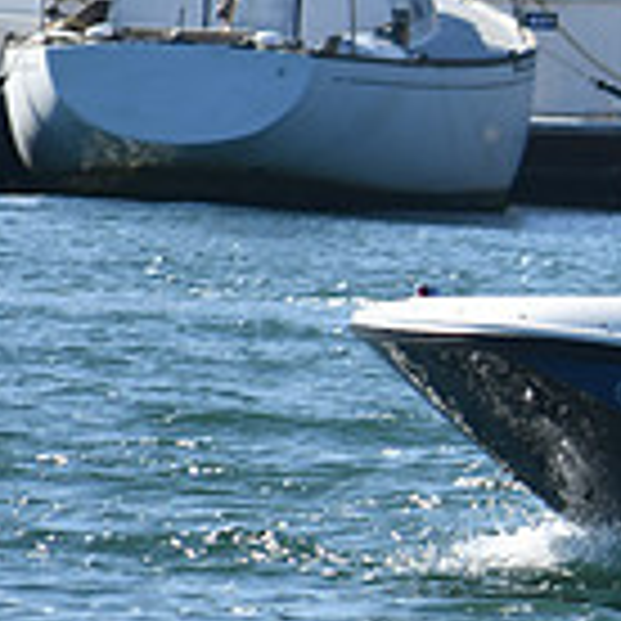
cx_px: 1192
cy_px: 281
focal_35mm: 1071
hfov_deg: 1.6
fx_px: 21737
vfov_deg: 1.6
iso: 140
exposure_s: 1/500
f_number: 8
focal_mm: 200
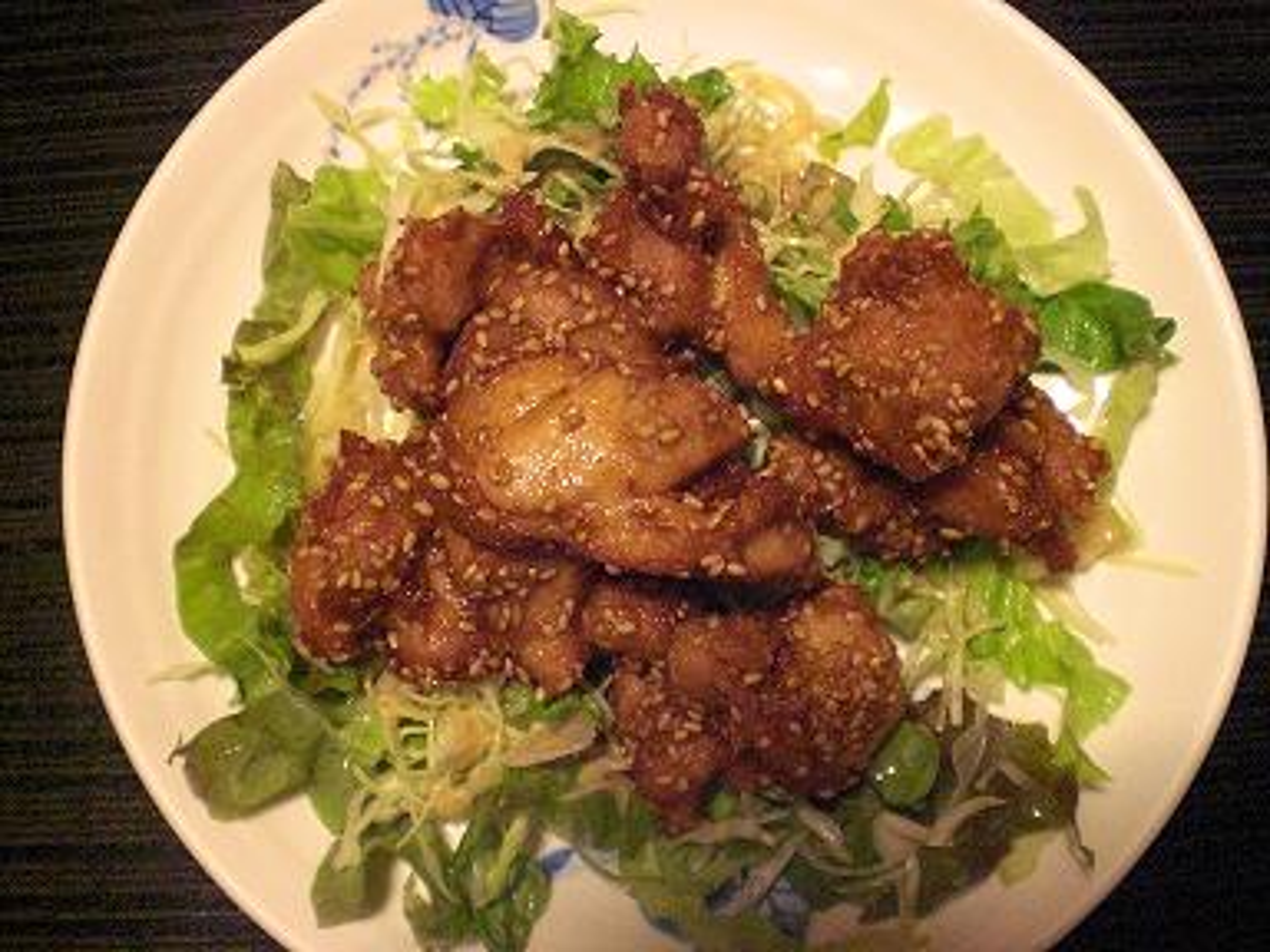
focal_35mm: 38
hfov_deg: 49.0
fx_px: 1394
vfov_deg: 37.7
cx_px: 635
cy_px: 476
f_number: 3.1
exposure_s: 1/25
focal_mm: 6.3
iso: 800
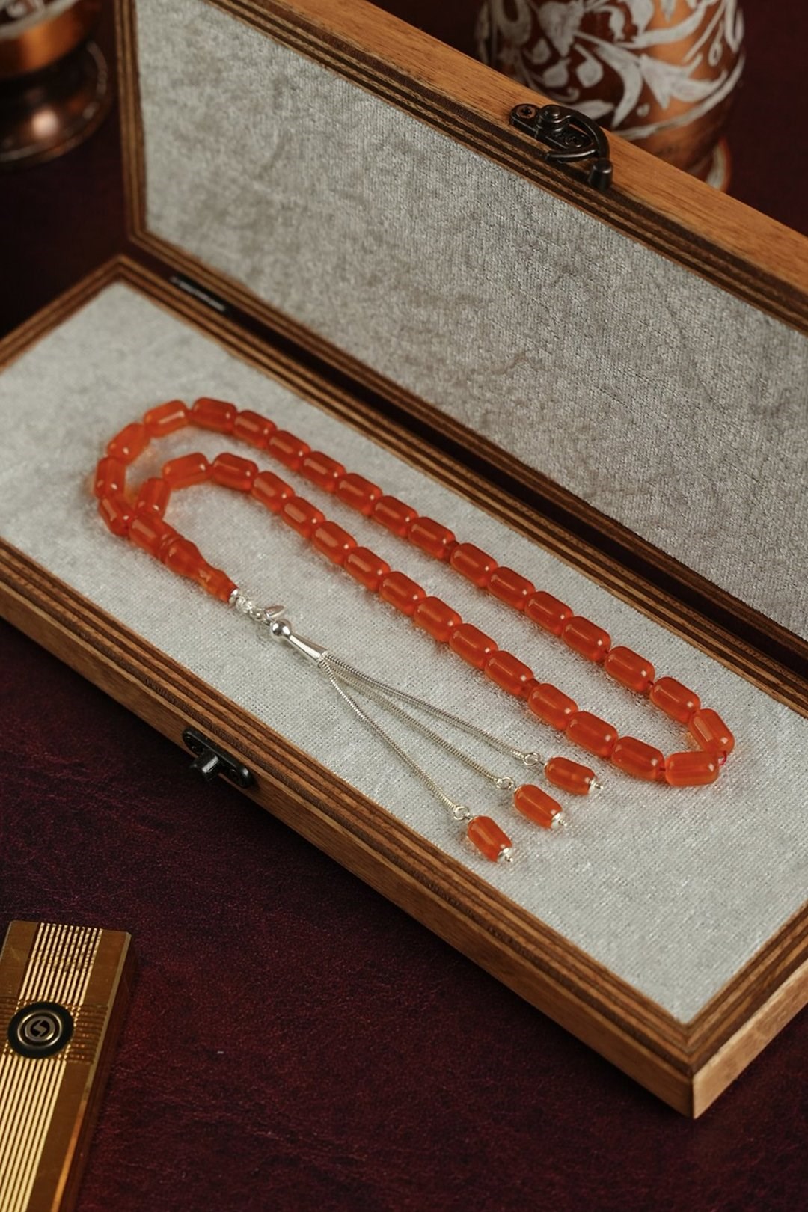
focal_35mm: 70
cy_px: 606
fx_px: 2356
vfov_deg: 28.8
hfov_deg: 19.5
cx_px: 404
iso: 800
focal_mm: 70
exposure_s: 1/100
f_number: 7.1
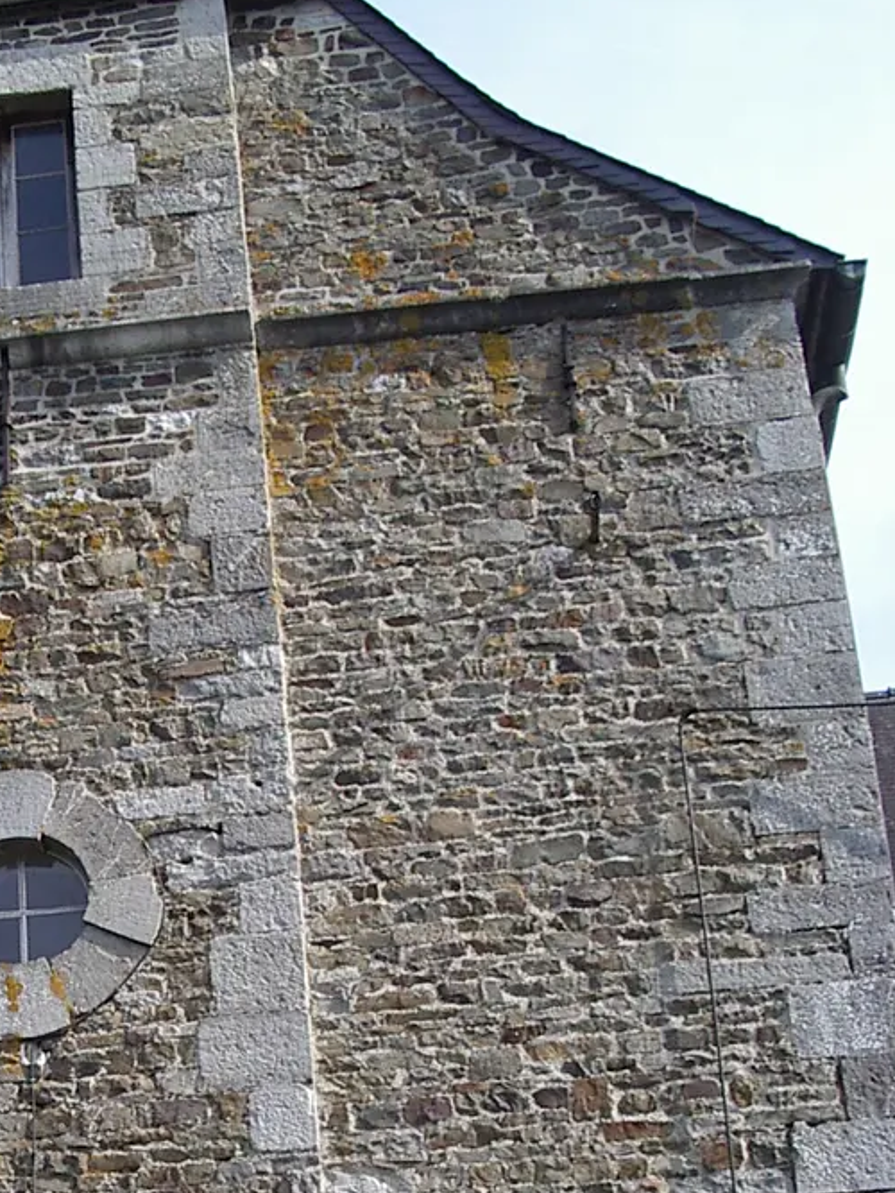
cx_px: 45
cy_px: 1041
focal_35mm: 73
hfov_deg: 19.7
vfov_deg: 25.9
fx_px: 2515
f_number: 4.8
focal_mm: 5.8
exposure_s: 1/200
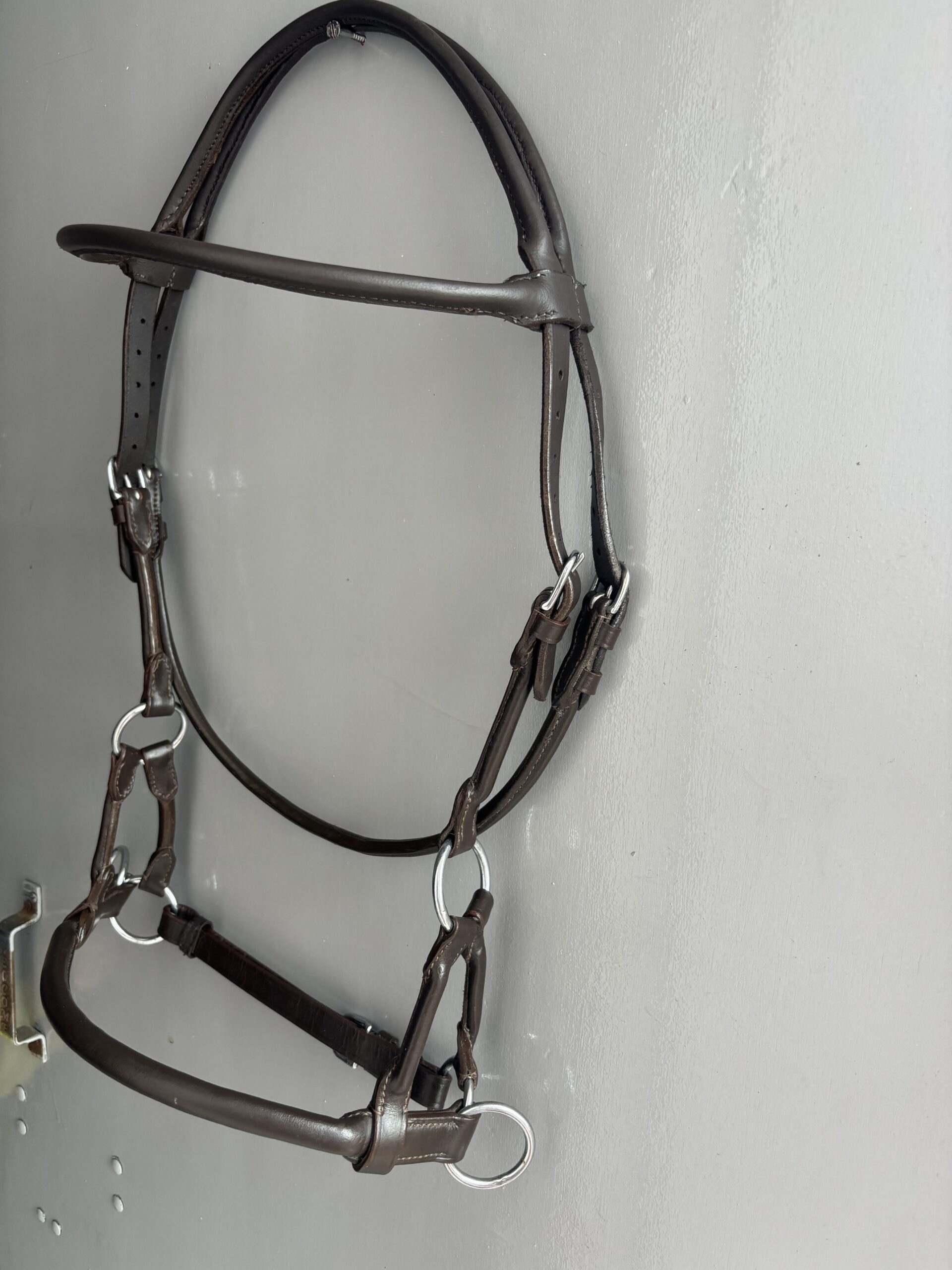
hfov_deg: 53.1
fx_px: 953
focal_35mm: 26
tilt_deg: -11.7
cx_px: 476
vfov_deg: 67.3
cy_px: 635
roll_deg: -4.4
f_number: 1.6
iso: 64
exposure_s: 1/121
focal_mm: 5.96
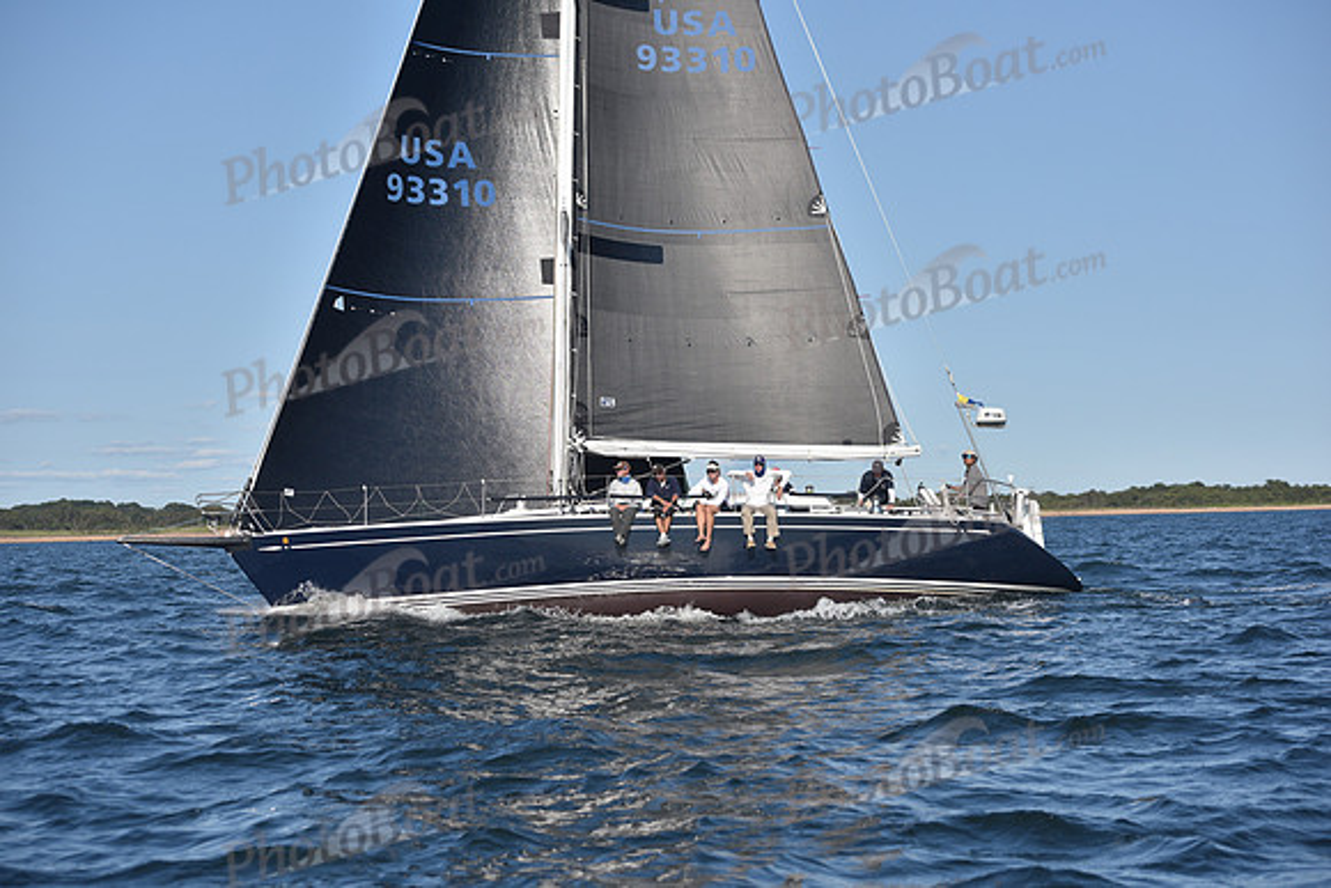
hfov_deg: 26.0
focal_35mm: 78
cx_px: 666
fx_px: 2884
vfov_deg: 17.5
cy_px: 444
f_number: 5
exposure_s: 1/1250
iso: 250
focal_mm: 78
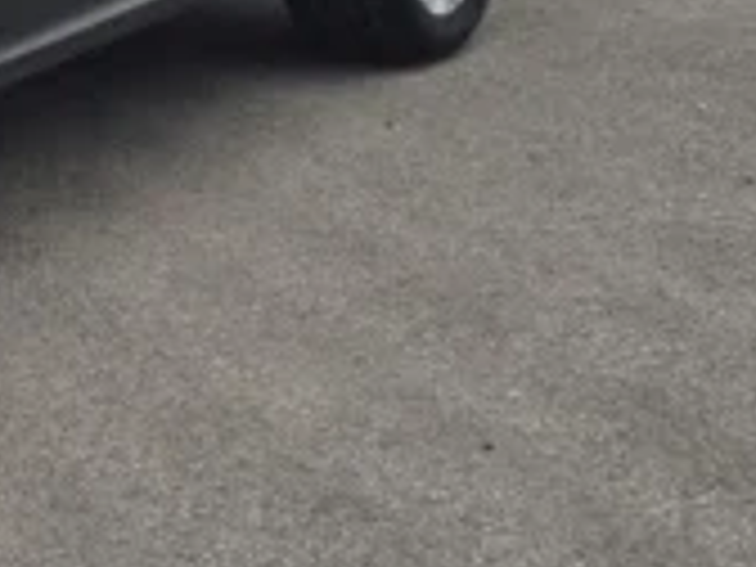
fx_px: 2293
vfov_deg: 13.6
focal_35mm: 105
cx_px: -464
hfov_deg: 16.6
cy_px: -171
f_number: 1.8
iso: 25
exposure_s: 1/970
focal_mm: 5.4
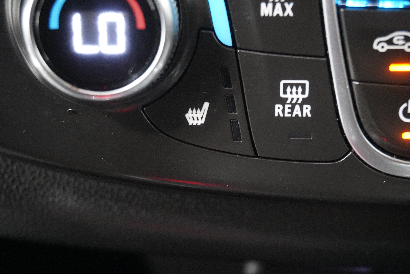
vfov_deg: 22.6
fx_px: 683
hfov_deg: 33.4
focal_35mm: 60
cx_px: 205
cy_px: 137
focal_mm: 40
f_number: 5.6
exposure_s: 1/50
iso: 12800
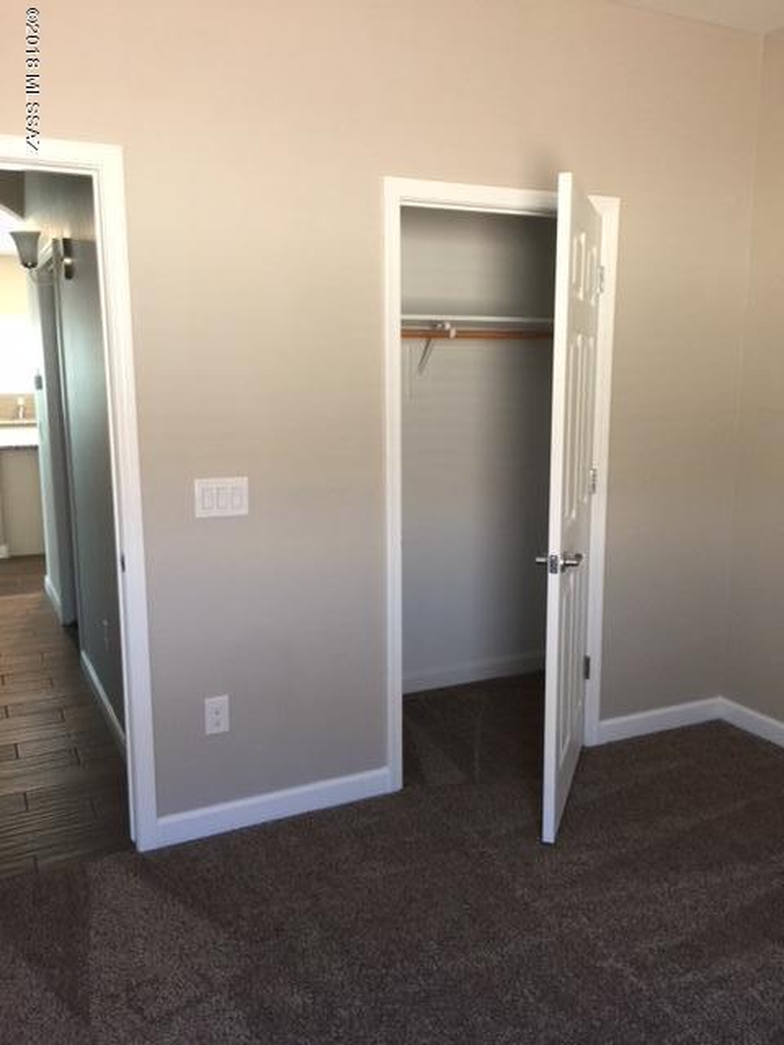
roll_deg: +0.3
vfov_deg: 61.7
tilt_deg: -7.8
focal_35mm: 29
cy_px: 522
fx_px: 876
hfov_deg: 48.2
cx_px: 392
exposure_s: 1/15
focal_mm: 4.15
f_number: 2.2
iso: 80
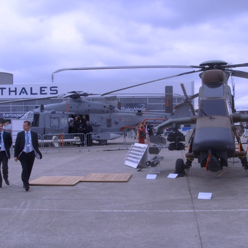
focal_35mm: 43
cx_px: 161
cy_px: 123
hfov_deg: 38.8
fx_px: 349
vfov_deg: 39.2
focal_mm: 6
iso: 80
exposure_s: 1/350
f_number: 5.5
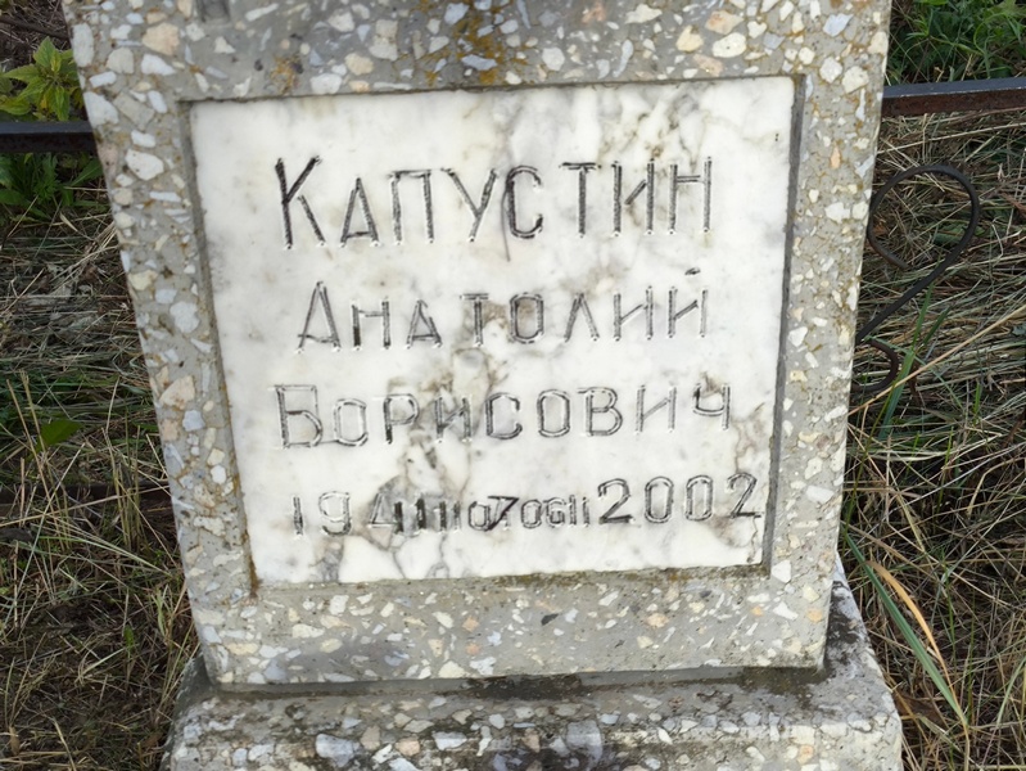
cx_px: 513
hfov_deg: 38.2
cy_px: 386
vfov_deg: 29.1
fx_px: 1483
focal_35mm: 50
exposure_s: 1/233
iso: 50
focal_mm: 4.71
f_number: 1.7
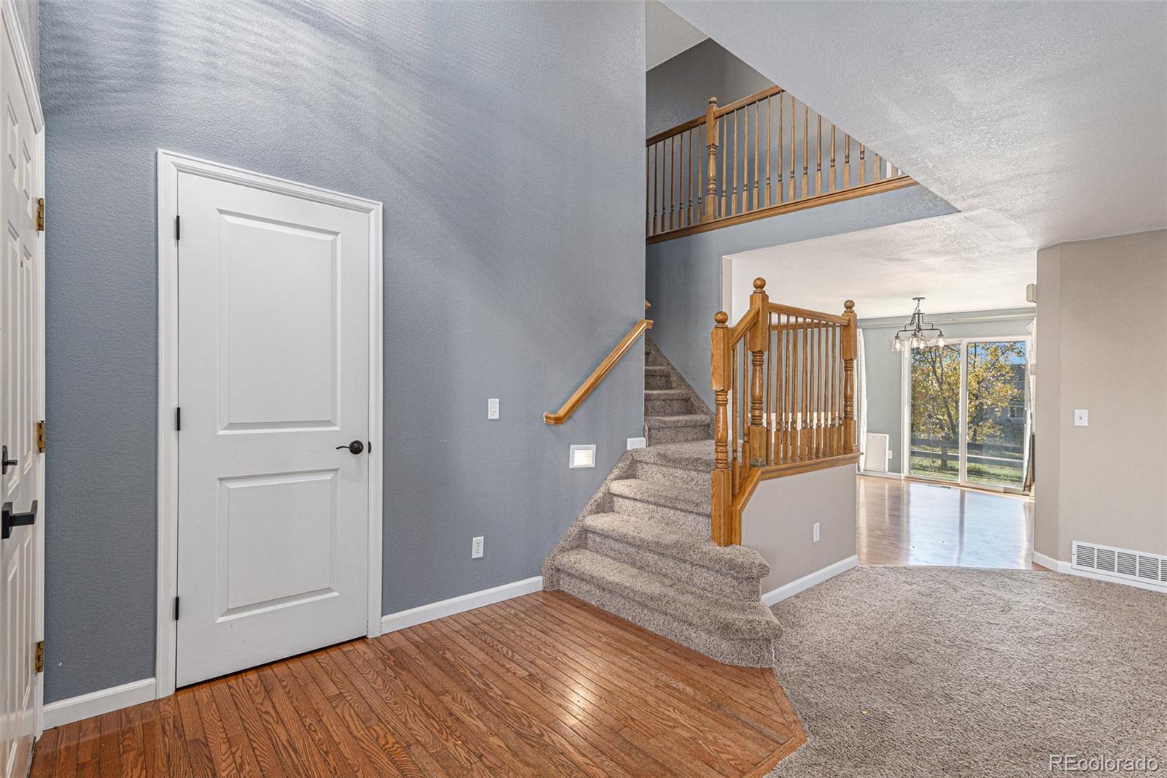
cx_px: 584
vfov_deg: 73.7
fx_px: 519
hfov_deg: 96.7
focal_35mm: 16
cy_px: 389
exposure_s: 1/200
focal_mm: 16
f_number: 8
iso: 500
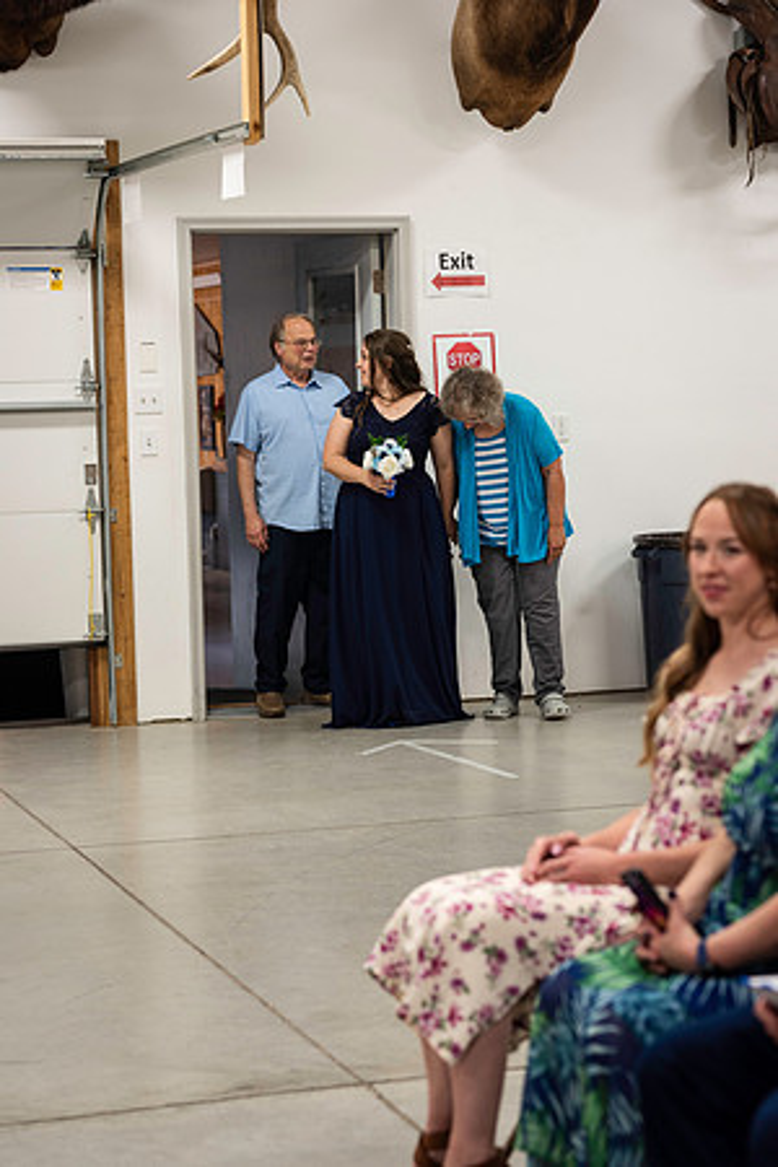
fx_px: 2755
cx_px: 389
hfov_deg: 16.1
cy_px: 584
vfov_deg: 23.9
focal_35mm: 85
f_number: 3.5
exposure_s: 1/160
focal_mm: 85
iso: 640
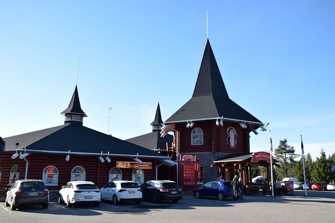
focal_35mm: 33
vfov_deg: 40.0
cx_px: 168
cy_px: 112
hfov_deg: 57.2
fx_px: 307
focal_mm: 22
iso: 200
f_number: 9
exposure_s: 1/320
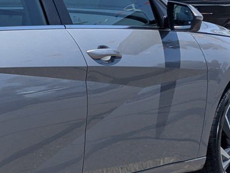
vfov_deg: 7.9
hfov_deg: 10.1
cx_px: -143
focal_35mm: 187
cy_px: 170
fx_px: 1244
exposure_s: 1/2532
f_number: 1.85
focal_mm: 6.81
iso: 41
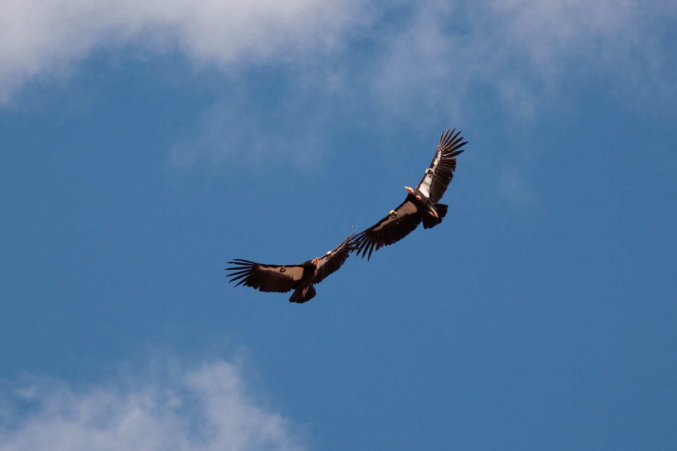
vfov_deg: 6.8
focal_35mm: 202
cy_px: 226
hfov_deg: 10.2
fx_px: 3808
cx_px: 338
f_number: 4.8
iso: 200
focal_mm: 135
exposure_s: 1/1000
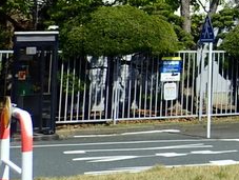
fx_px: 609
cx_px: 404
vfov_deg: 16.0
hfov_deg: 18.4
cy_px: -47
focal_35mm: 88
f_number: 8
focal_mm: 4.5
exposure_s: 1/200
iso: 100
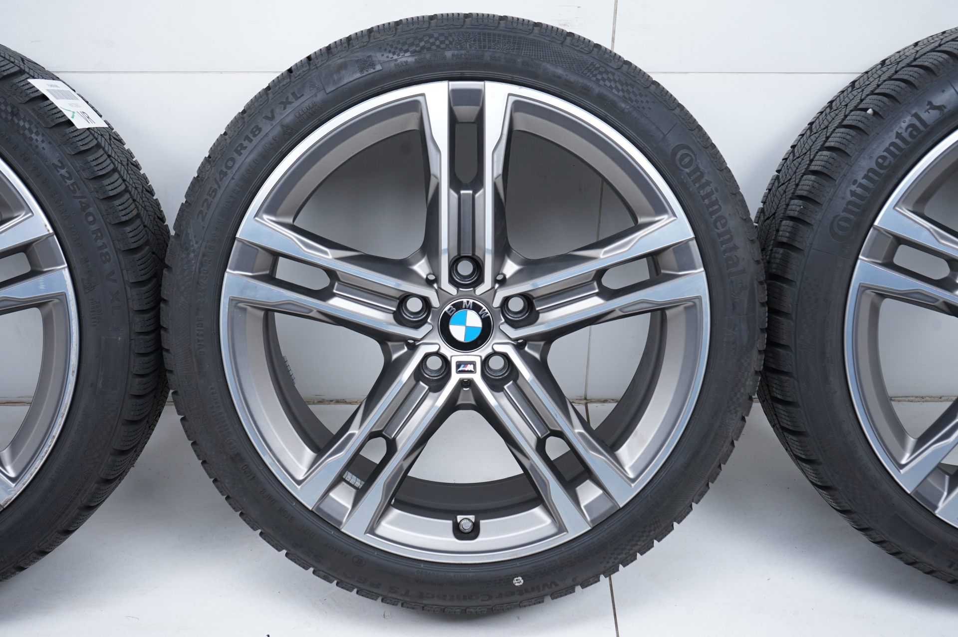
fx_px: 1250
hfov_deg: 41.9
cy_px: 318
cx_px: 479
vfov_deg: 28.6
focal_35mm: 47
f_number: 7.1
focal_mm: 47
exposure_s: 1/125
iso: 250
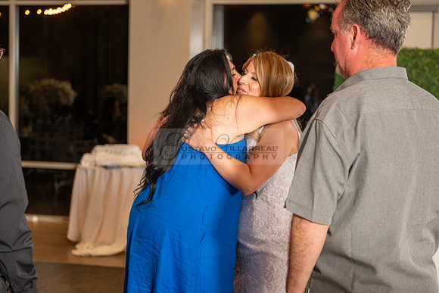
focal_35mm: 70
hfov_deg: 28.8
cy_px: 146
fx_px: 854
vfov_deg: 19.5
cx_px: 220
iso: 800
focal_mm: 70
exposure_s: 1/160
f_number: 3.5
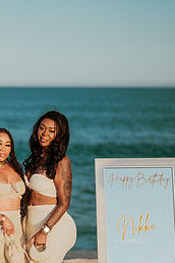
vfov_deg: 20.2
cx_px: 73
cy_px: 173
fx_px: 736
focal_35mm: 101
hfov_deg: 13.5
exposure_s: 1/6400
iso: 100
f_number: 1.8
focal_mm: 58
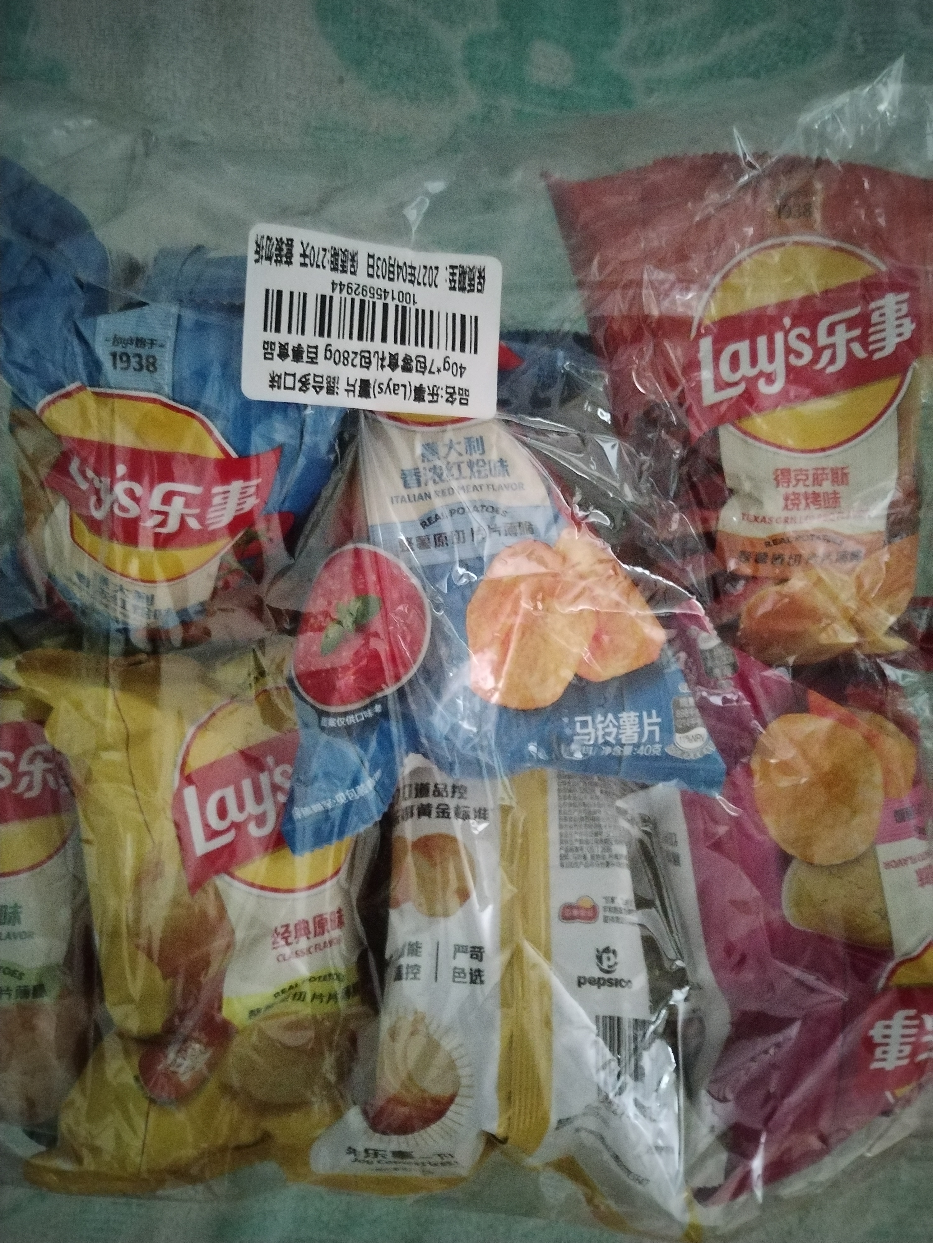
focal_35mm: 26
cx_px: 466
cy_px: 622
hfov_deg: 53.1
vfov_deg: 67.3
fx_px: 934
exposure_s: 1/11.1
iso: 7040
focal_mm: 4.75
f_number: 1.8
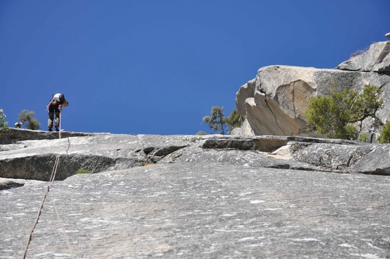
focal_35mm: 107
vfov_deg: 12.8
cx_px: 195
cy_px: 130
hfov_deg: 19.1
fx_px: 1158
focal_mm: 70
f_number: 6.3
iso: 200
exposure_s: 1/640
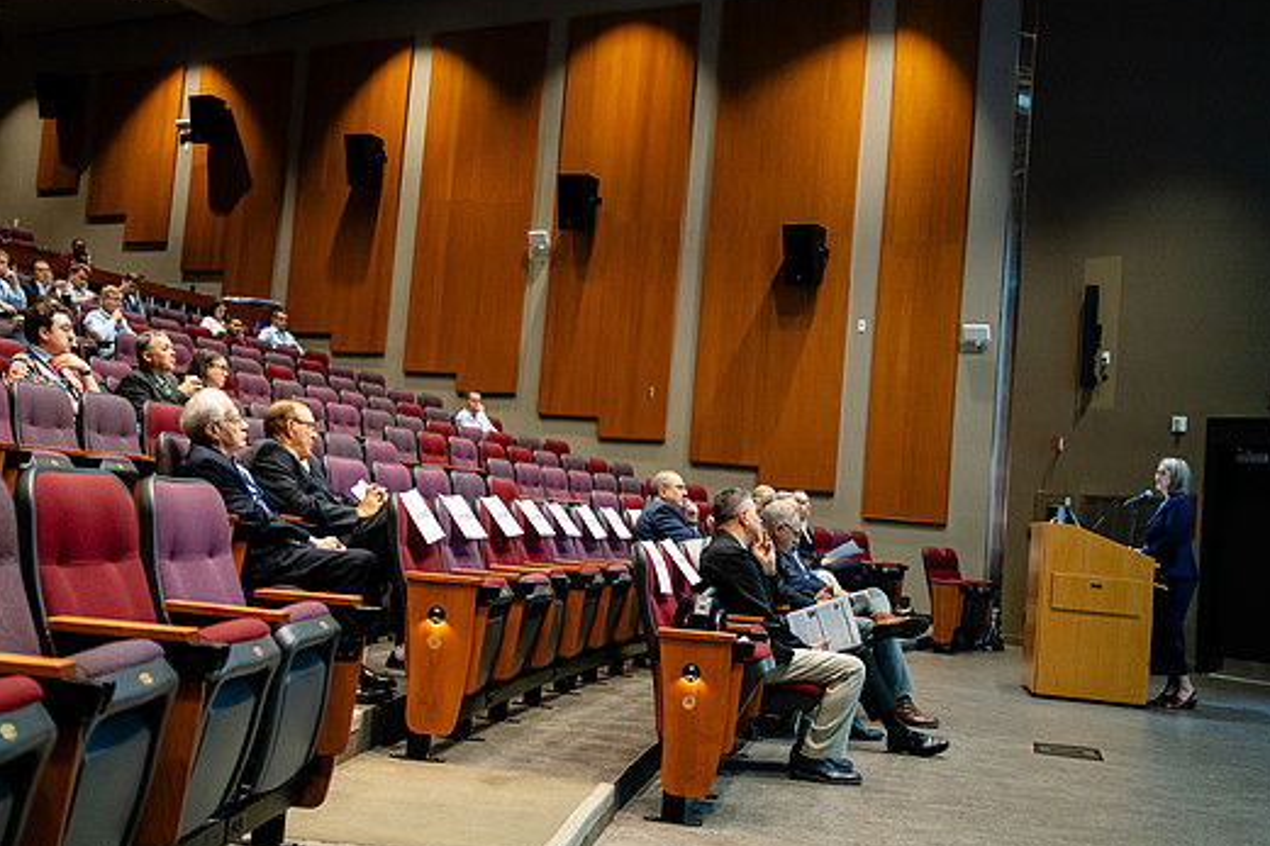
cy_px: 396
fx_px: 1375
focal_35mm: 39
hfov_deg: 49.6
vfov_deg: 34.2
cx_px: 626
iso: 4000
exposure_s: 1/200
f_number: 2.8
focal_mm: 35
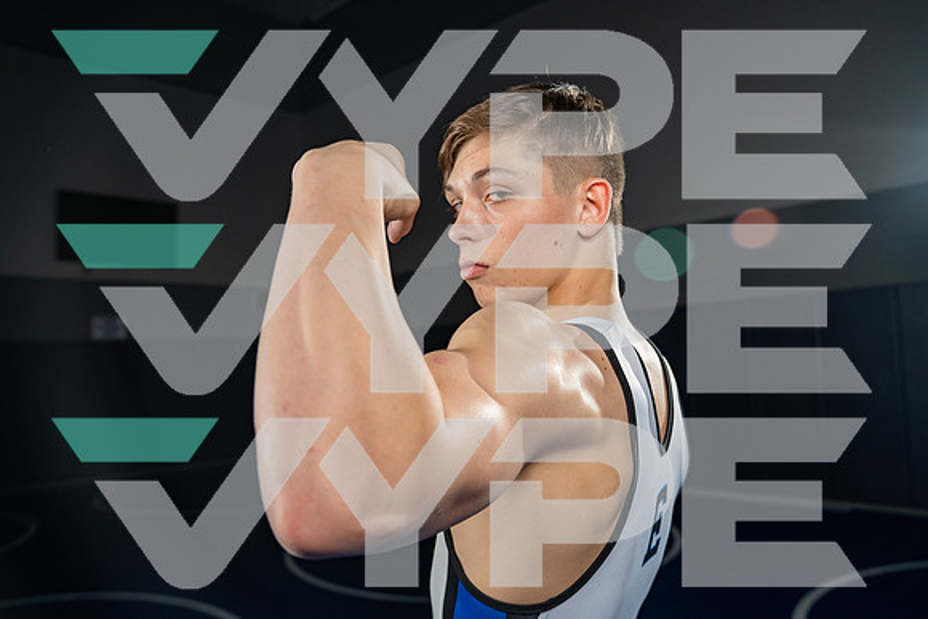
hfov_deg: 65.5
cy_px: 310
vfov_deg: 46.4
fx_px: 722
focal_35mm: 28
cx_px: 464
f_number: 4
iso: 800
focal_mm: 28
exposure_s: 1/125
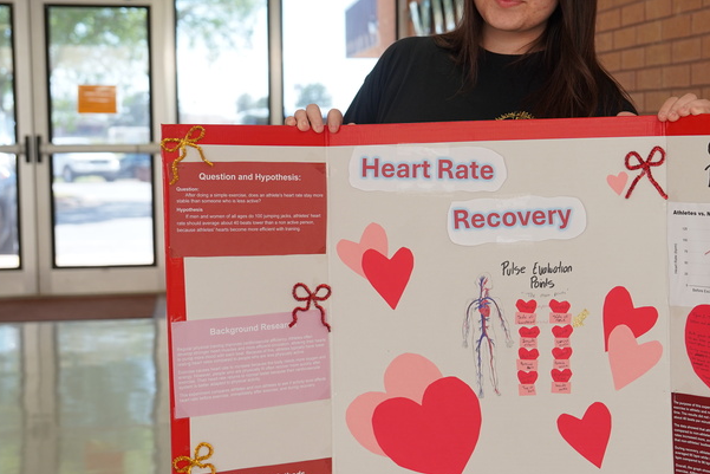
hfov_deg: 31.7
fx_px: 1243
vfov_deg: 21.6
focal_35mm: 63
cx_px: 455
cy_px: 223
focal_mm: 37
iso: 250
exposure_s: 1/160
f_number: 4
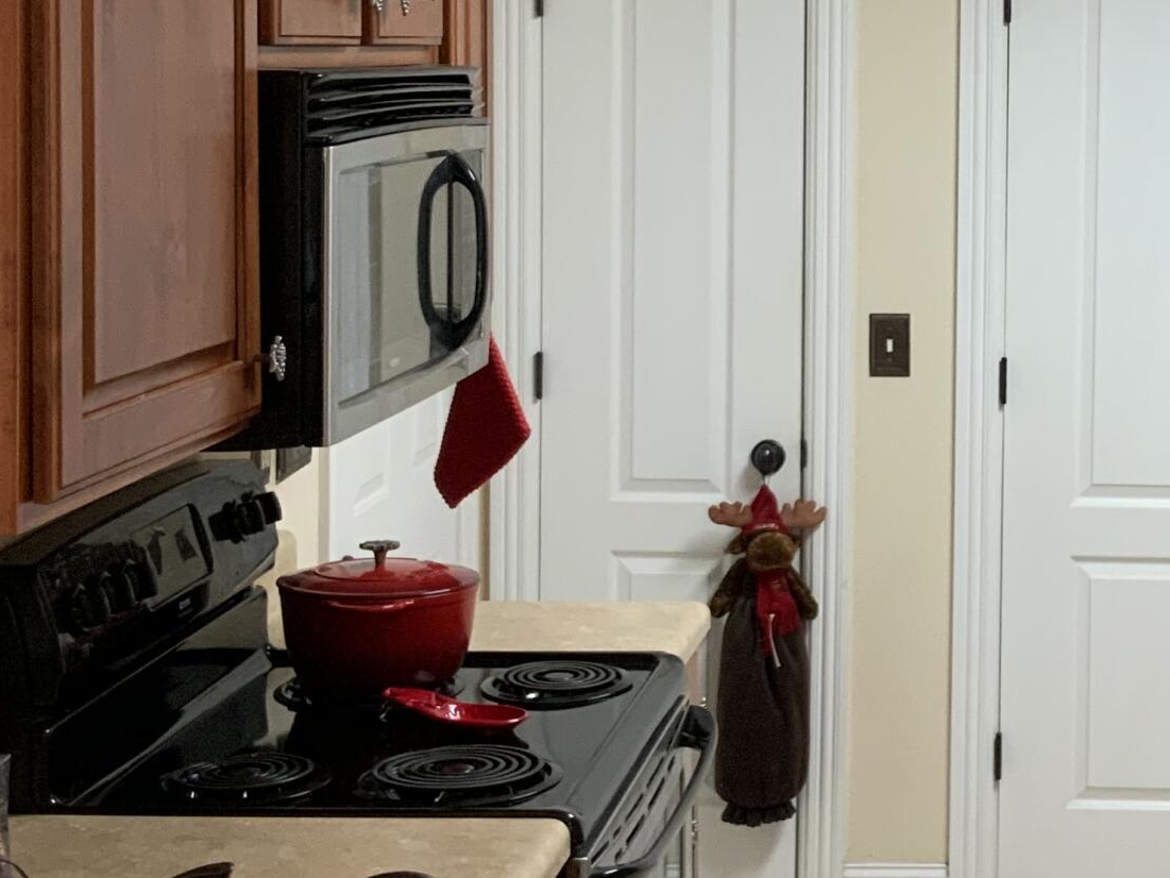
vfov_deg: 18.6
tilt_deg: -3.8
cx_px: 1082
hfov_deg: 23.9
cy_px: 224
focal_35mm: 79
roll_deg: -1.6
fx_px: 2670
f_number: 1.8
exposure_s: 1/60
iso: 80
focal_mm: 3
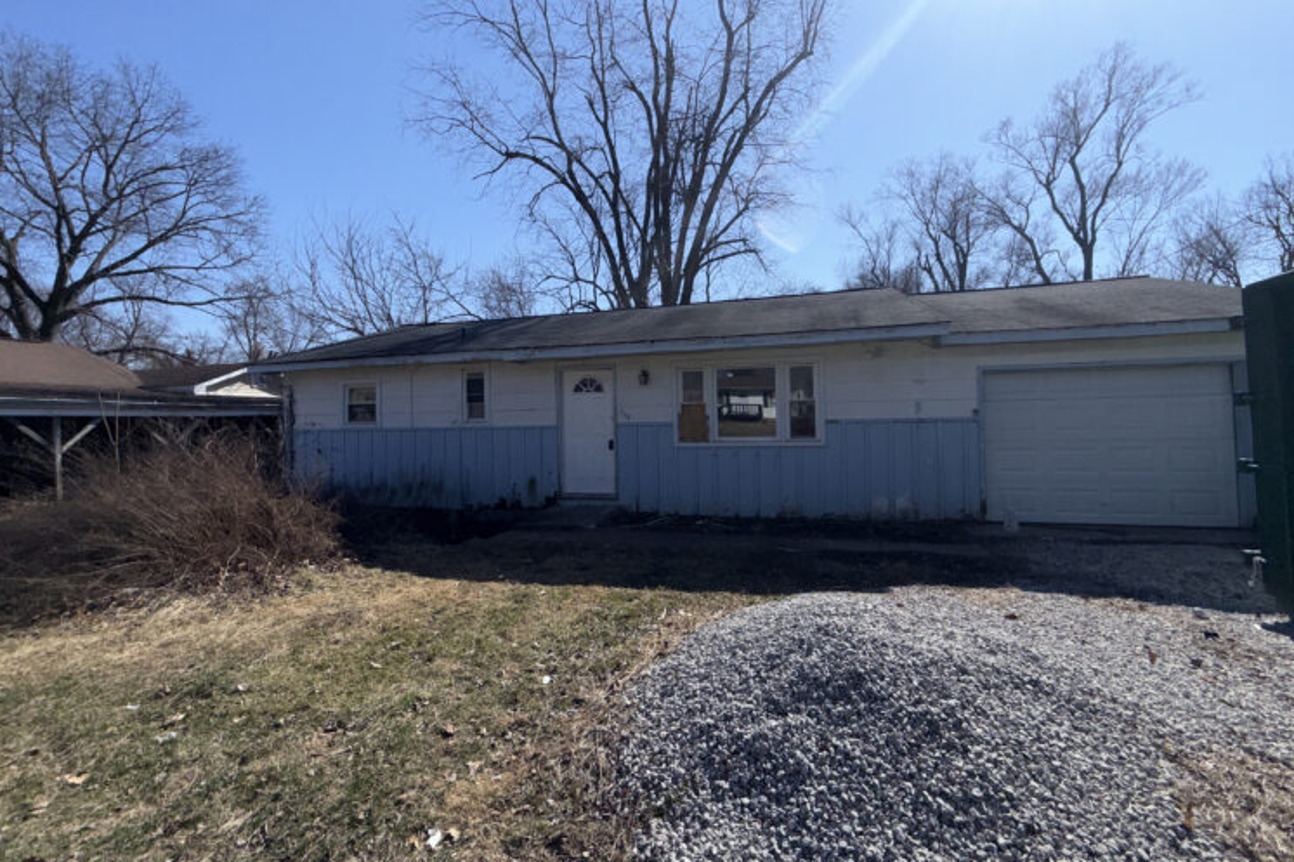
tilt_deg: +1.8
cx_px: 654
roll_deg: +3.0
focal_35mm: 15
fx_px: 539
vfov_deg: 77.3
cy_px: 416
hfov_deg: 100.4
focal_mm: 2.22
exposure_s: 1/2165
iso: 16
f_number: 2.2
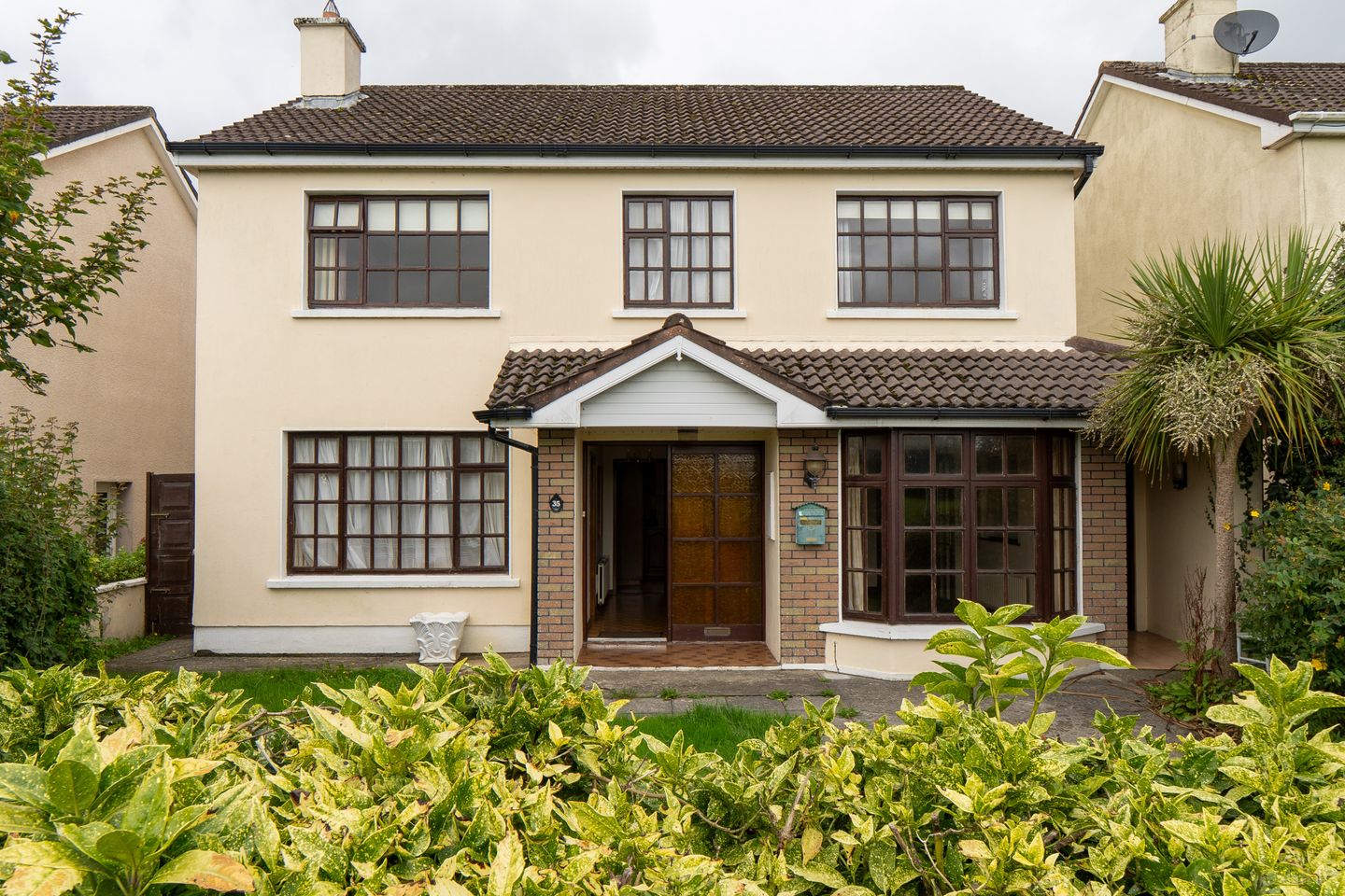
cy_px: 448
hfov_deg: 73.7
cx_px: 672
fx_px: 897
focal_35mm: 24
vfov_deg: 53.1
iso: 100
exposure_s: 1/125
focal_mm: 16
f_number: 8
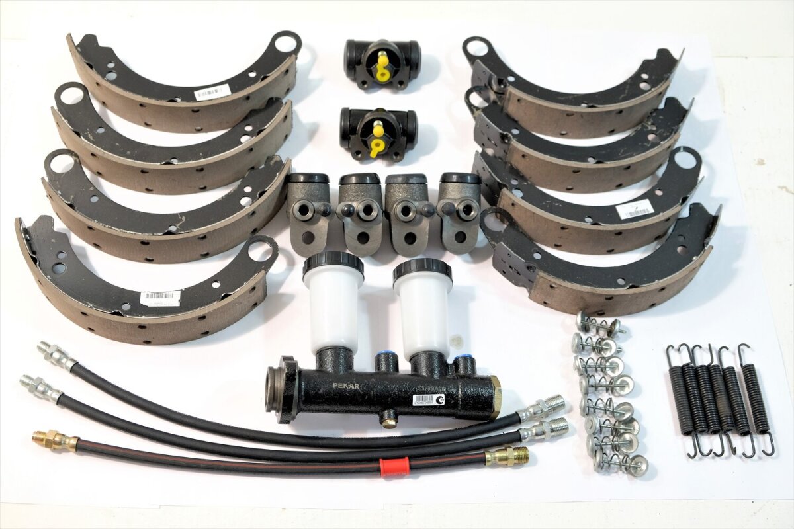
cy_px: 264
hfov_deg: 45.4
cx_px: 397
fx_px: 948
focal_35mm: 43
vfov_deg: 31.2
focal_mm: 28.9
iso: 800
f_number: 4
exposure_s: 1/15
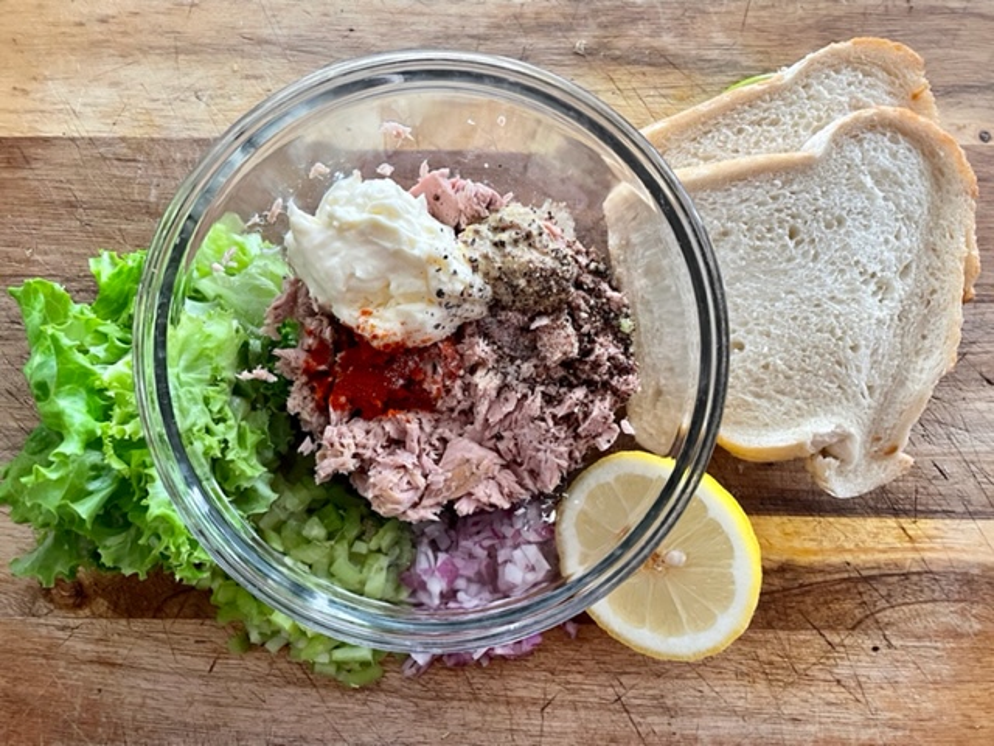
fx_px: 747
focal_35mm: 26
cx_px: 497
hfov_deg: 67.3
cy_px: 373
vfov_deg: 53.1
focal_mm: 4.2
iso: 320
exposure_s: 1/60
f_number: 1.6
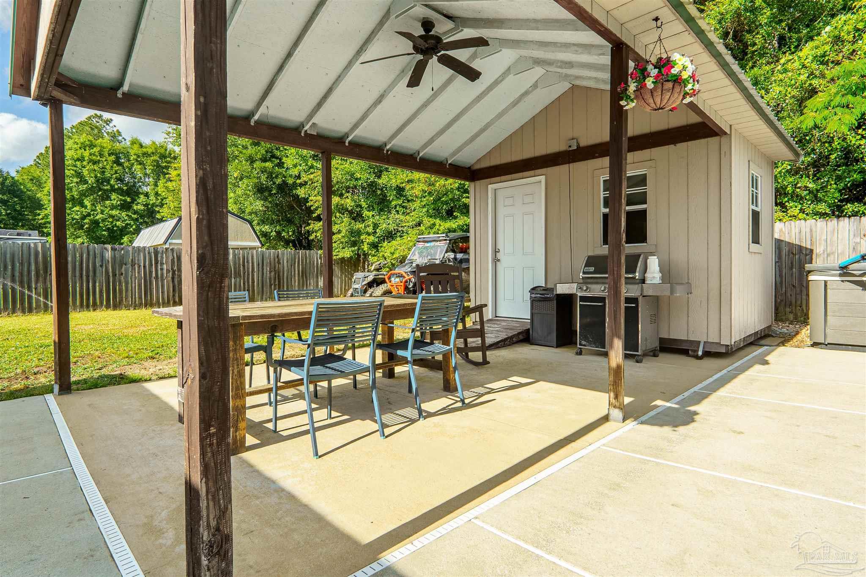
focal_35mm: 18
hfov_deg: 90.0
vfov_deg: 67.4
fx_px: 433
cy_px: 288
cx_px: 433
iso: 320
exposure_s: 1/6400
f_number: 6.3
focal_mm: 12
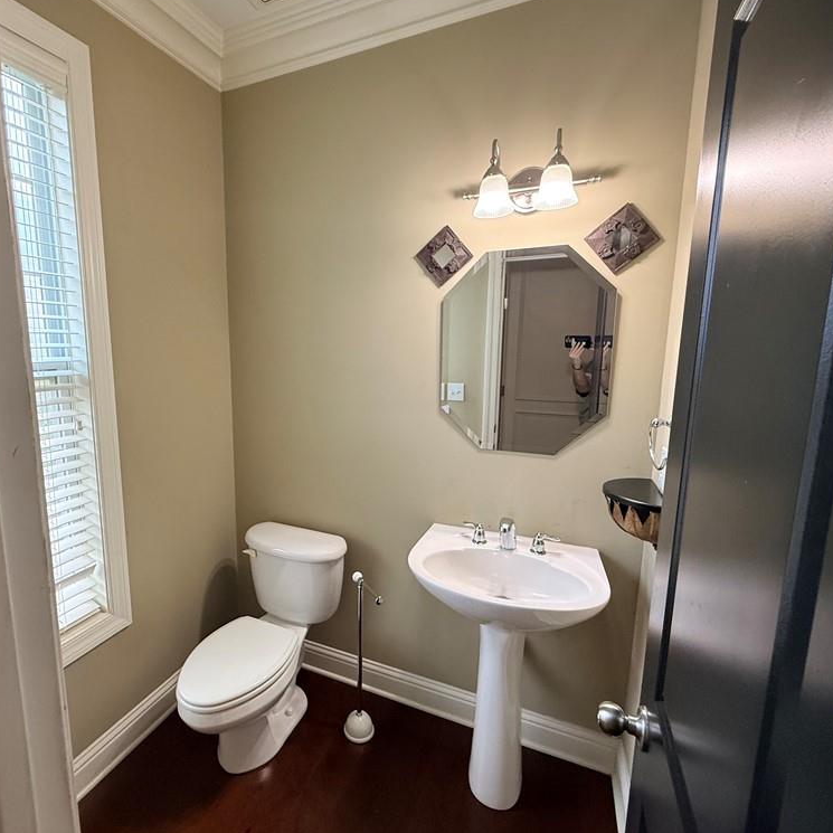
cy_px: 415
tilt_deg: -7.7
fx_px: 463
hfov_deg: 83.2
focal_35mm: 17
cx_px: 345
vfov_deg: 84.0
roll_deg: +0.0
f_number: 2.2
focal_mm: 2.22
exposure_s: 1/60
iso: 250
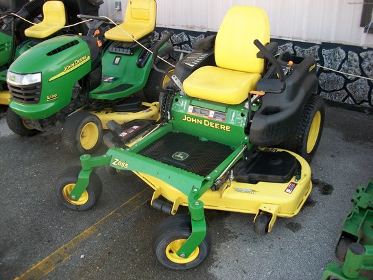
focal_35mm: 32
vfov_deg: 44.2
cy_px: 140
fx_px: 345
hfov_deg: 56.8
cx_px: 186
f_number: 2.9
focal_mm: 5.7
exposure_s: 1/125
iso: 80
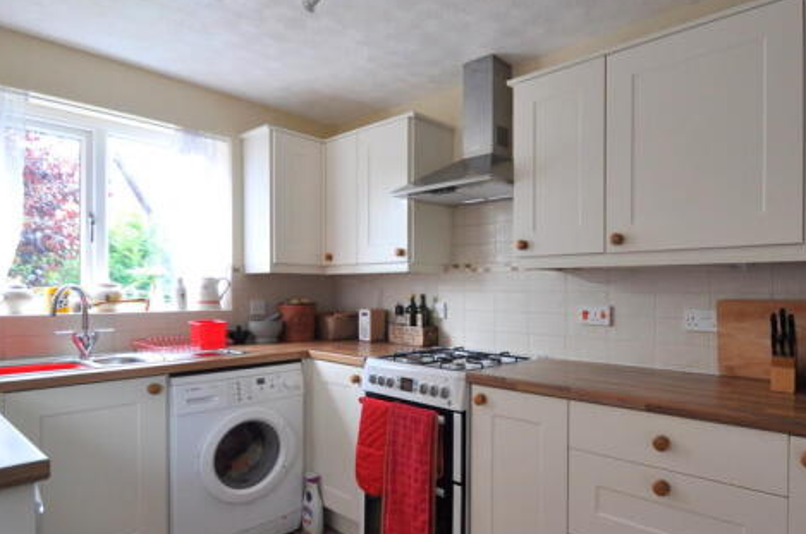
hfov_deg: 80.7
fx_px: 469
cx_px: 466
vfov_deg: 59.3
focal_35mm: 21
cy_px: 283
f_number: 4
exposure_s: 1/60
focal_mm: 10
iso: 500
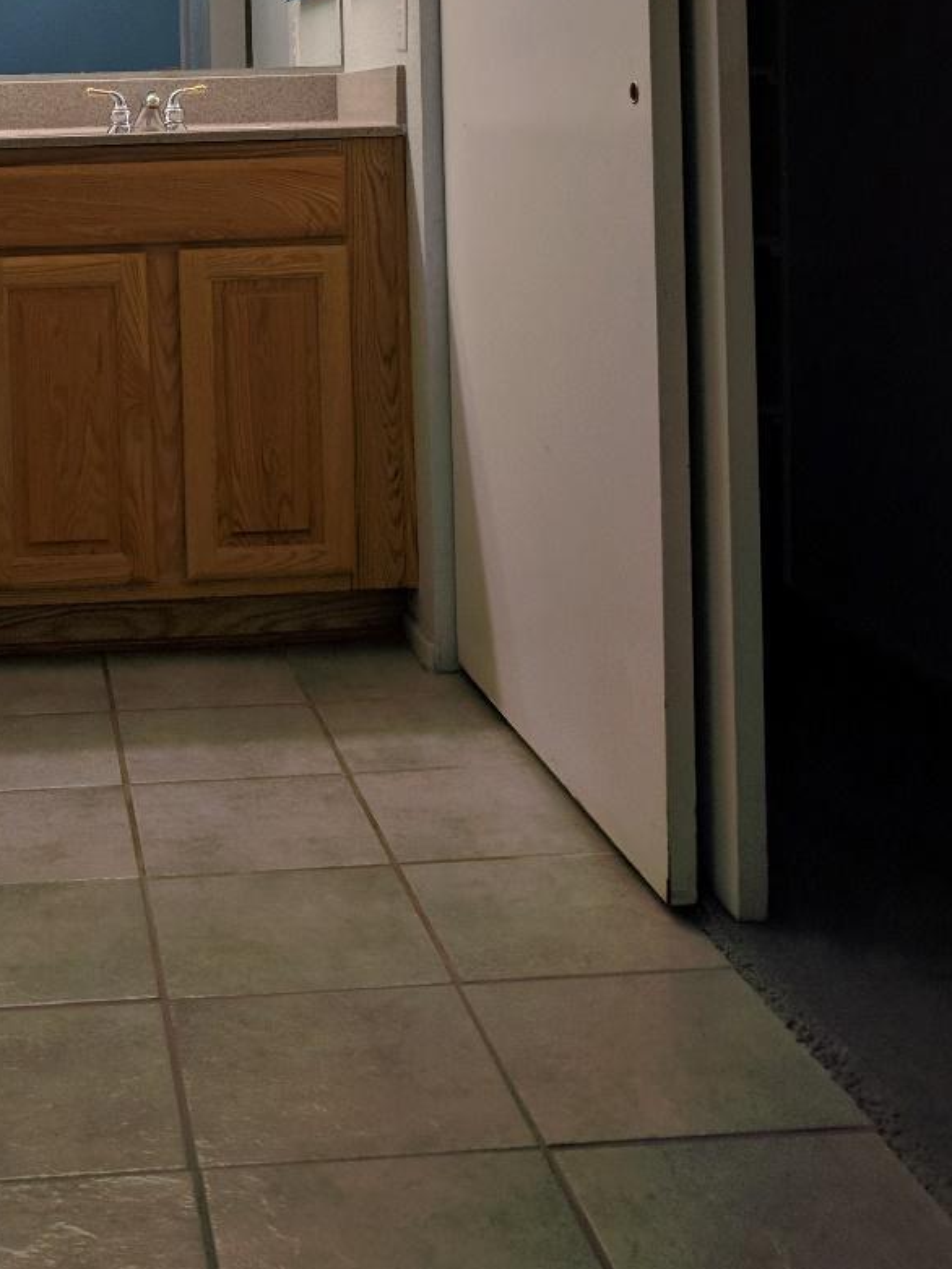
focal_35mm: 49
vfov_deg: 36.6
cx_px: 107
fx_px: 1796
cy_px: 136
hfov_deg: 28.6
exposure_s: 1/120
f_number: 2
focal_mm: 4.67
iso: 59
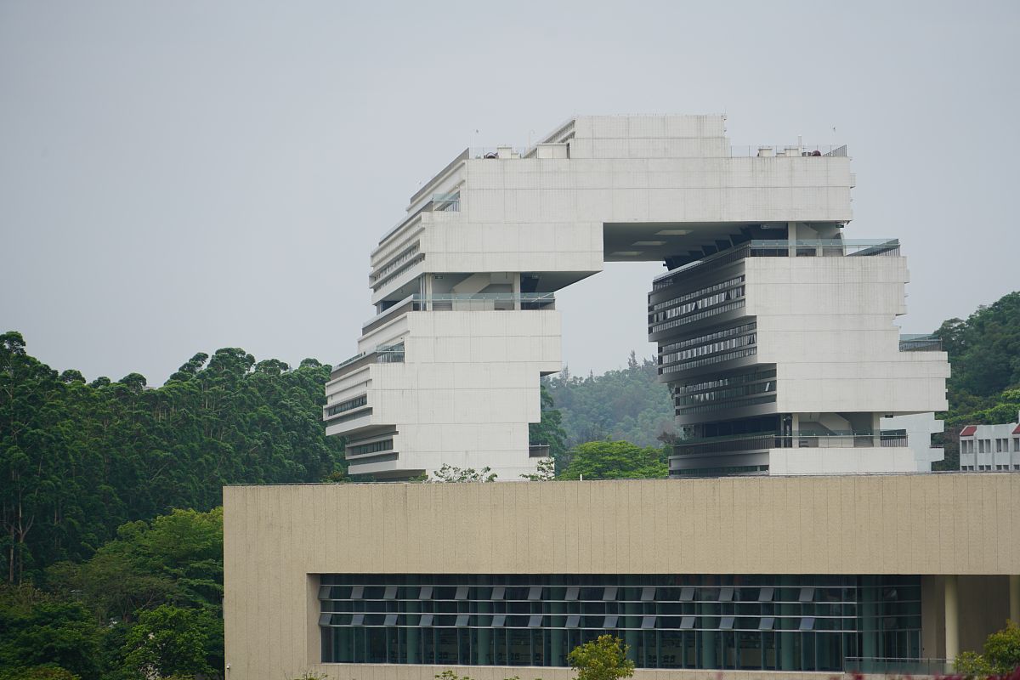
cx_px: 510
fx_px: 6006
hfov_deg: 9.7
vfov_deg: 6.5
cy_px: 340
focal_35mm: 212
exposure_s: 1/500
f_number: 6.3
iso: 100
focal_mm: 212
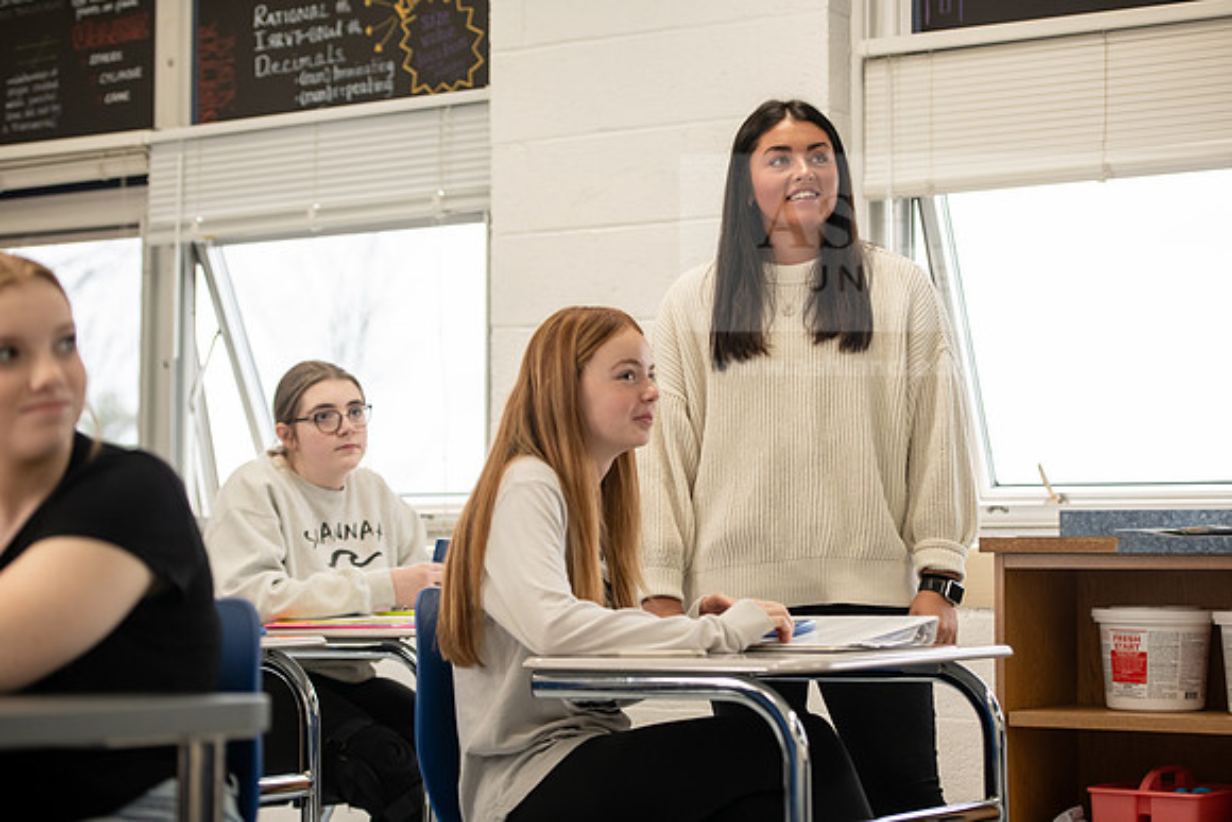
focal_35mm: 82
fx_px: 2807
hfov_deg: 24.8
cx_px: 616
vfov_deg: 16.7
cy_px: 411
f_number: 3.2
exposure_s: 1/160
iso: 1000
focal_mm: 82
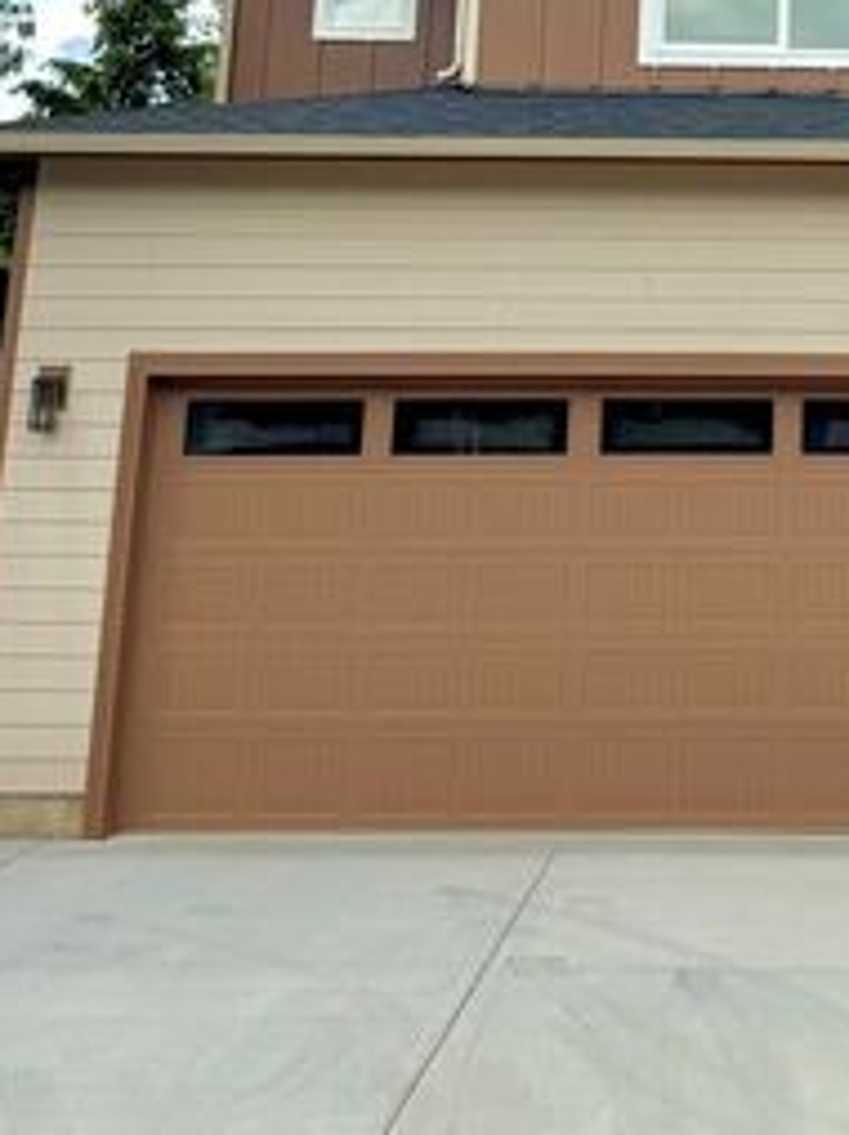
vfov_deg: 28.7
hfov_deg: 22.2
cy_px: -20
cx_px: 885
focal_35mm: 63
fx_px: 2064
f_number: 1.78
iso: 80
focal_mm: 6.76
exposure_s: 1/7937
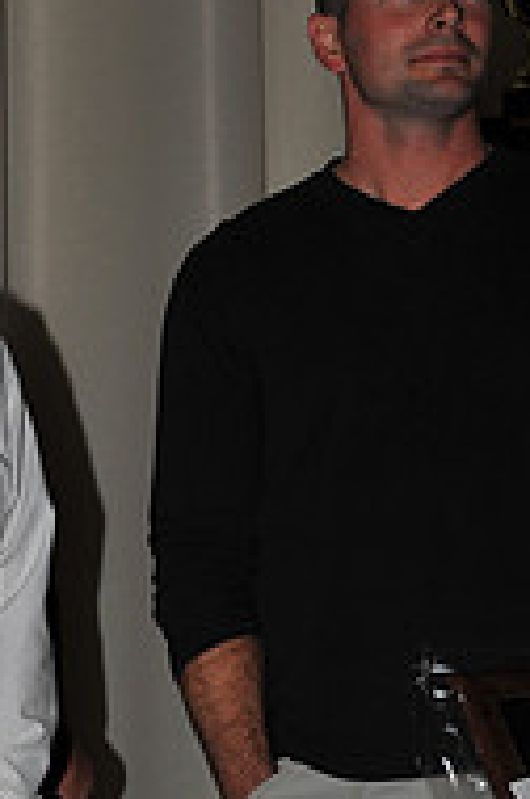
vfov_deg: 9.6
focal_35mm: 214
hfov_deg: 6.3
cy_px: 757
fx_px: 4743
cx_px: -164
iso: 250
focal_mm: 70
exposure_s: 1/250
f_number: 8
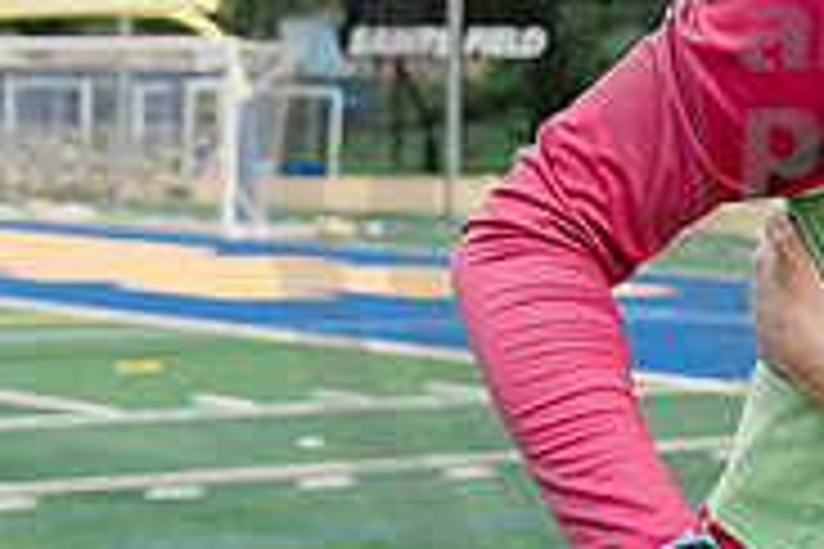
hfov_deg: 13.1
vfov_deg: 9.0
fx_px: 3479
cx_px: 1054
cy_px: 79
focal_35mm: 152
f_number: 5.6
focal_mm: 48
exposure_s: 1/640
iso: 400
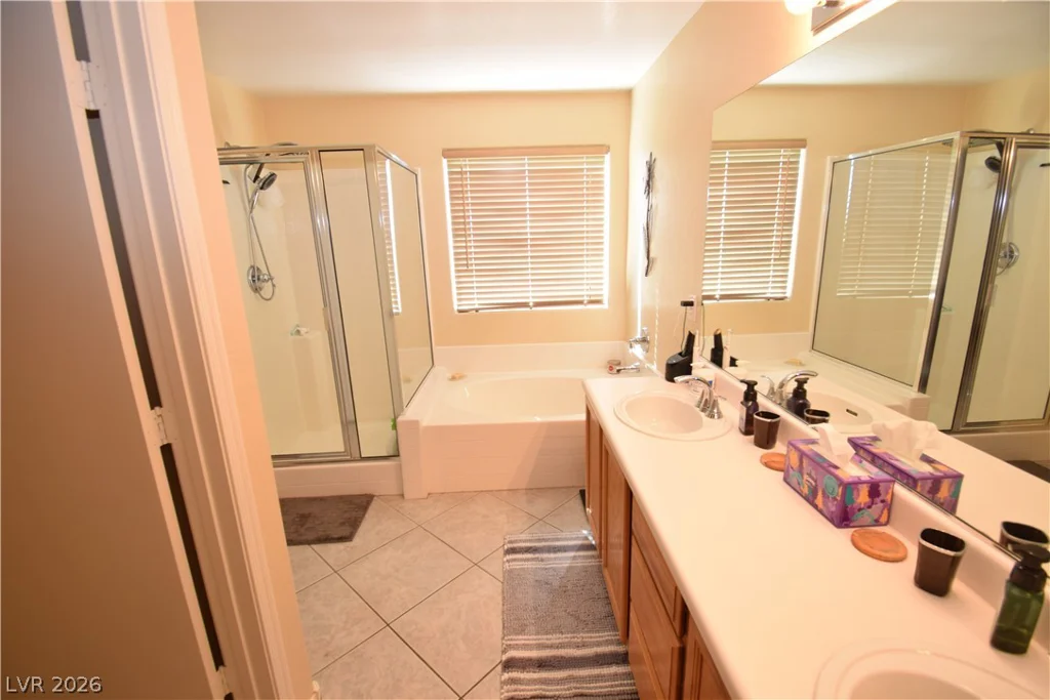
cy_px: 350
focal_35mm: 15
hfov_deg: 100.4
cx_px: 525
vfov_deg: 77.3
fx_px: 438
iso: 400
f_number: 5.6
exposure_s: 1/20
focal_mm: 10
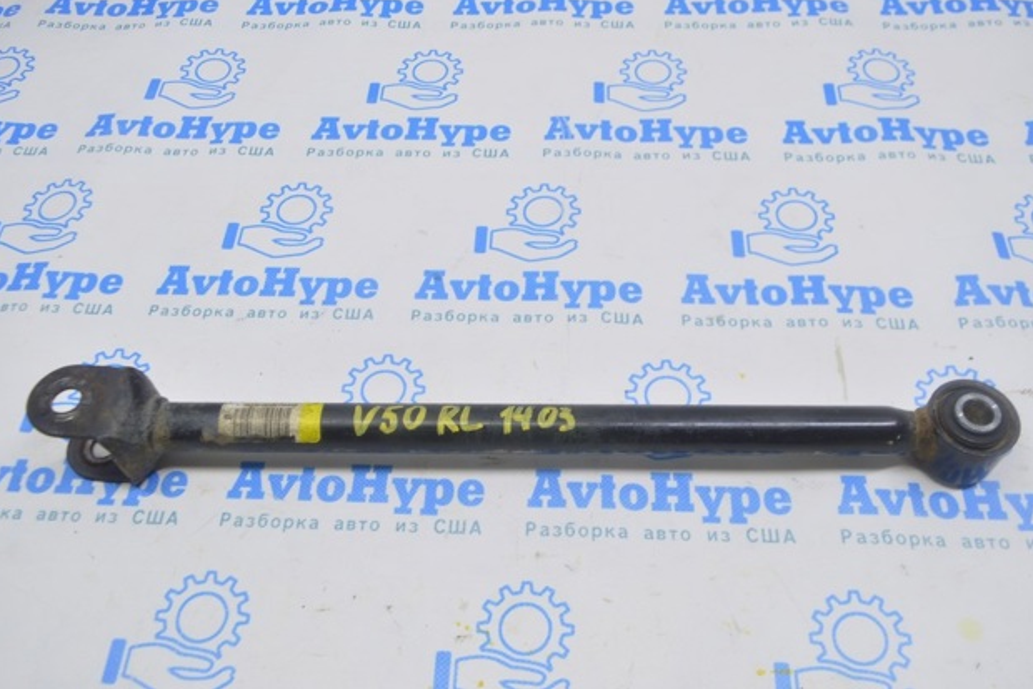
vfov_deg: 38.9
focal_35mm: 34
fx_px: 976
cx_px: 503
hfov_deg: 55.8
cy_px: 337
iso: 400
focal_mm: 22
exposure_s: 1/20
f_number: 5.6
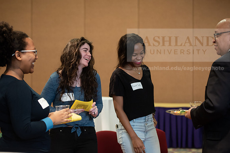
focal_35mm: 82
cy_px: 76
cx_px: 115
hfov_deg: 24.8
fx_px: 524
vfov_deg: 16.7
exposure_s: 1/200
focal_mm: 82
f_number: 3.2
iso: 2000
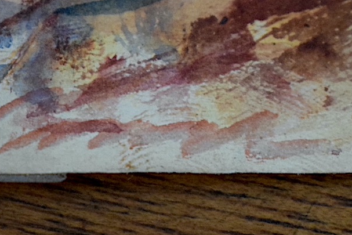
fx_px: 1594
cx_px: 71
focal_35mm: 163
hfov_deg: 12.5
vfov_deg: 8.4
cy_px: 158
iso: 3600
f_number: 5.6
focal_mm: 55
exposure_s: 1/60
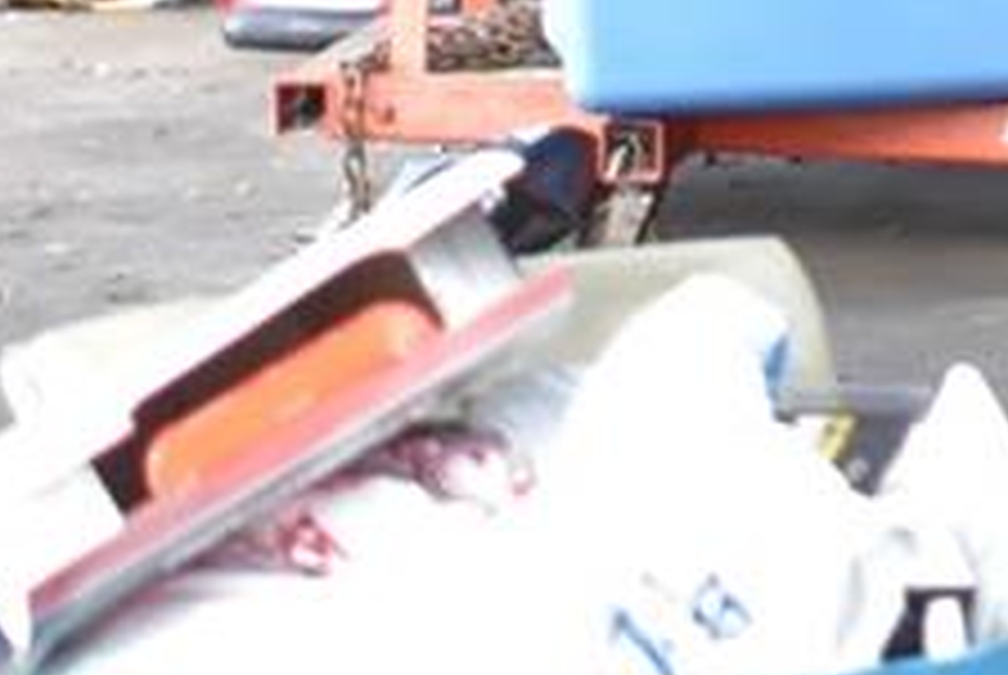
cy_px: -1030
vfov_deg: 4.8
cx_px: 2421
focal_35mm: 278
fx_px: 7794
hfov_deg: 7.0
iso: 1000
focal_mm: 26
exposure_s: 1/125
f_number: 4
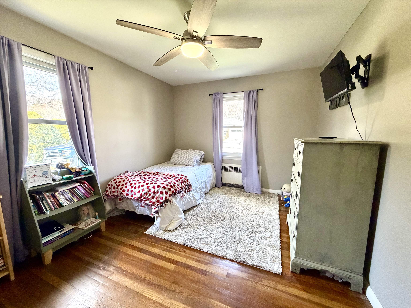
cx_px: 206
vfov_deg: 85.7
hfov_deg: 102.1
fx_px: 166
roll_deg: +0.1
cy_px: 154
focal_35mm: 14
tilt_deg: -7.1
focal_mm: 2.22
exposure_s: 1/60
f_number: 2.2
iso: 400
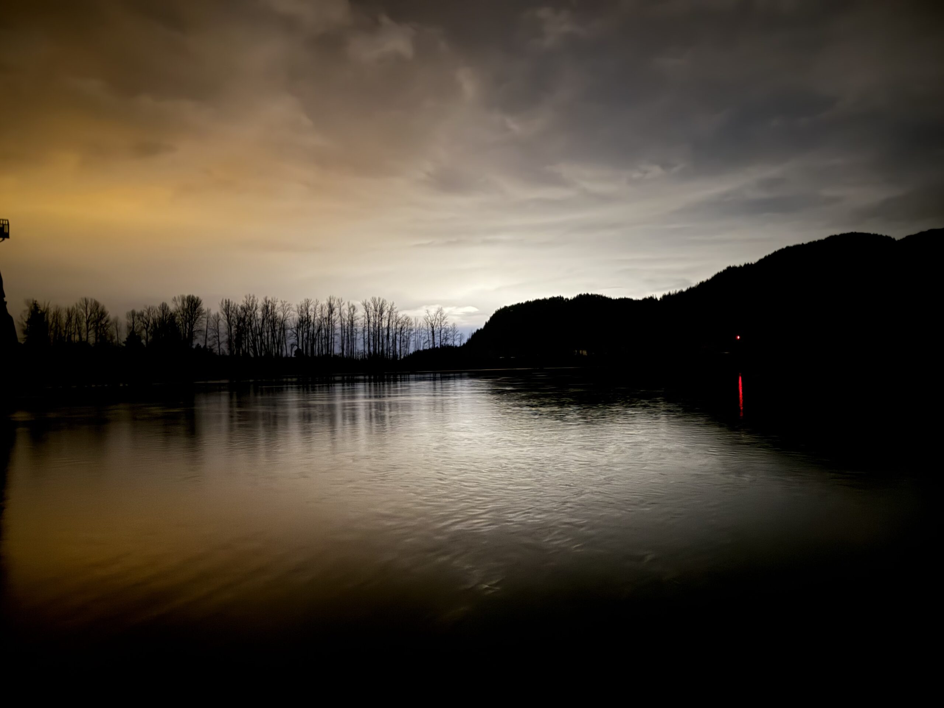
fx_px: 654
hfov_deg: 71.6
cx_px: 472
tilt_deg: +1.2
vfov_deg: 56.8
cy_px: 354
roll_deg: +1.1
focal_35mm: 24
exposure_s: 1/2
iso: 2500
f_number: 1.78
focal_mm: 6.76
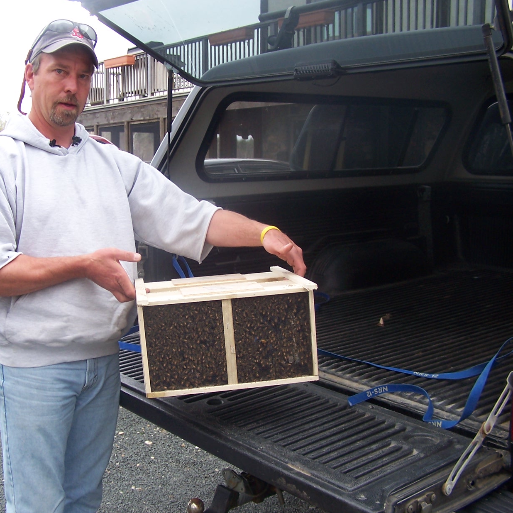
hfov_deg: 37.3
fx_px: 754
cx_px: 192
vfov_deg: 37.6
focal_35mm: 45
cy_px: 256
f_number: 2.8
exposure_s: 1/250
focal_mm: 6.3
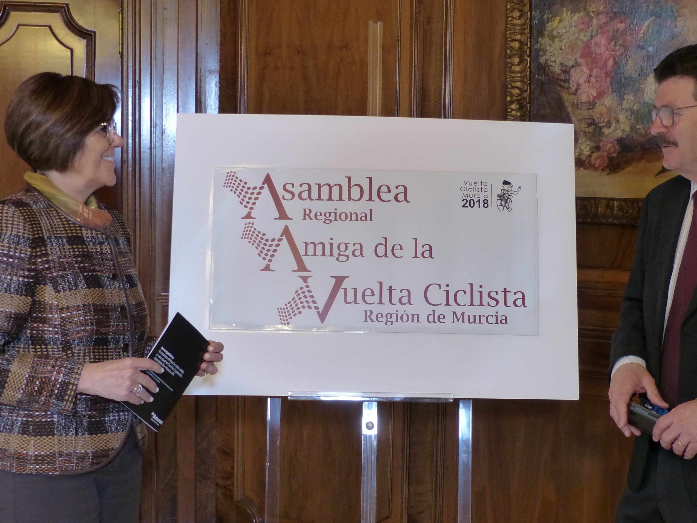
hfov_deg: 32.1
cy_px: 296
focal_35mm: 60
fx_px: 1208
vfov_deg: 24.4
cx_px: 404
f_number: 2.8
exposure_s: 1/60
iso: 400
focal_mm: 9.1
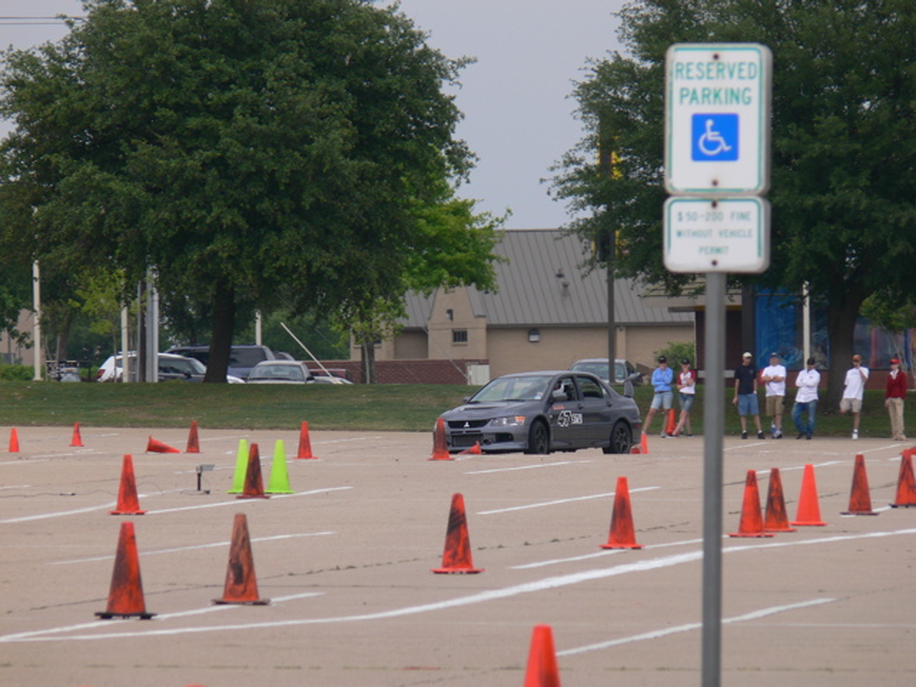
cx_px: 458
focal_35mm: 420
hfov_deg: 4.7
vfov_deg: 3.5
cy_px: 344
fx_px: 11114
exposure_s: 1/250
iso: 80
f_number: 5.6
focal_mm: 88.8
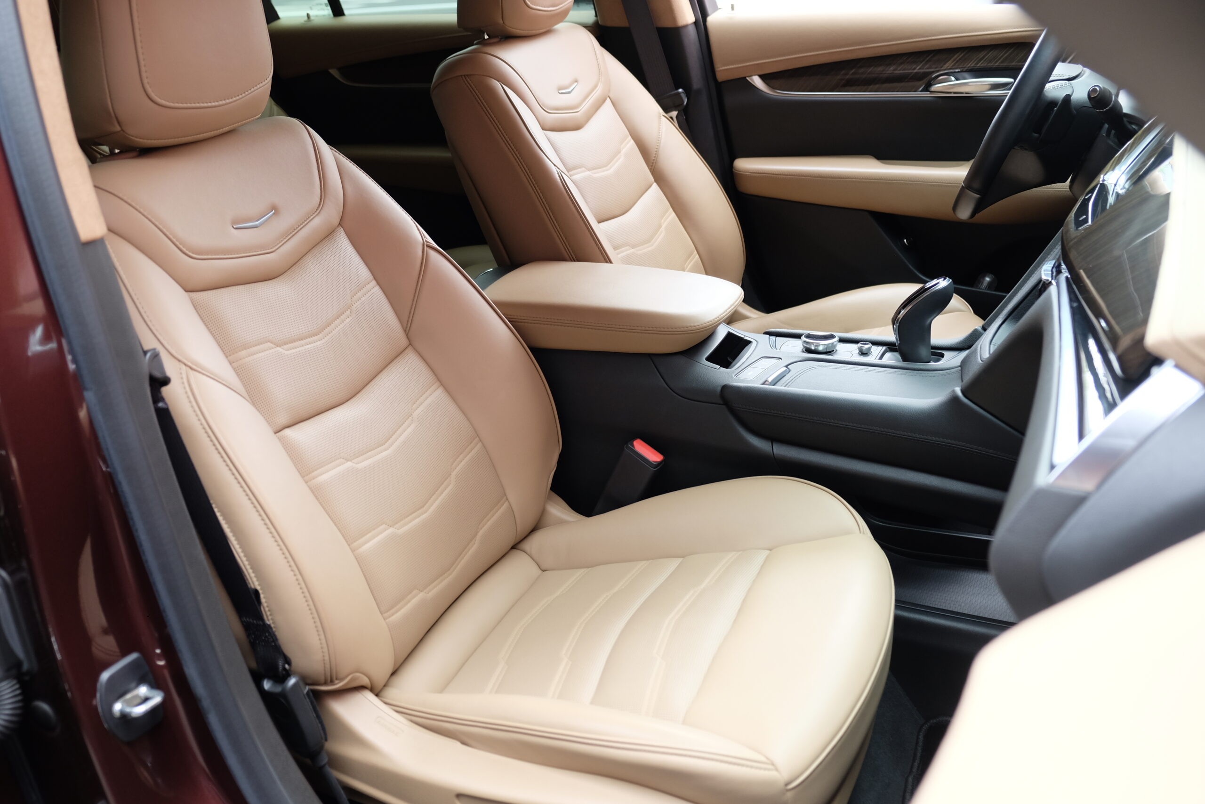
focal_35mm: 32
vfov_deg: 41.1
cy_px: 402
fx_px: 1071
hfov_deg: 58.7
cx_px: 602
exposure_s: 1/160
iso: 400
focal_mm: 21.4
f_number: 3.2
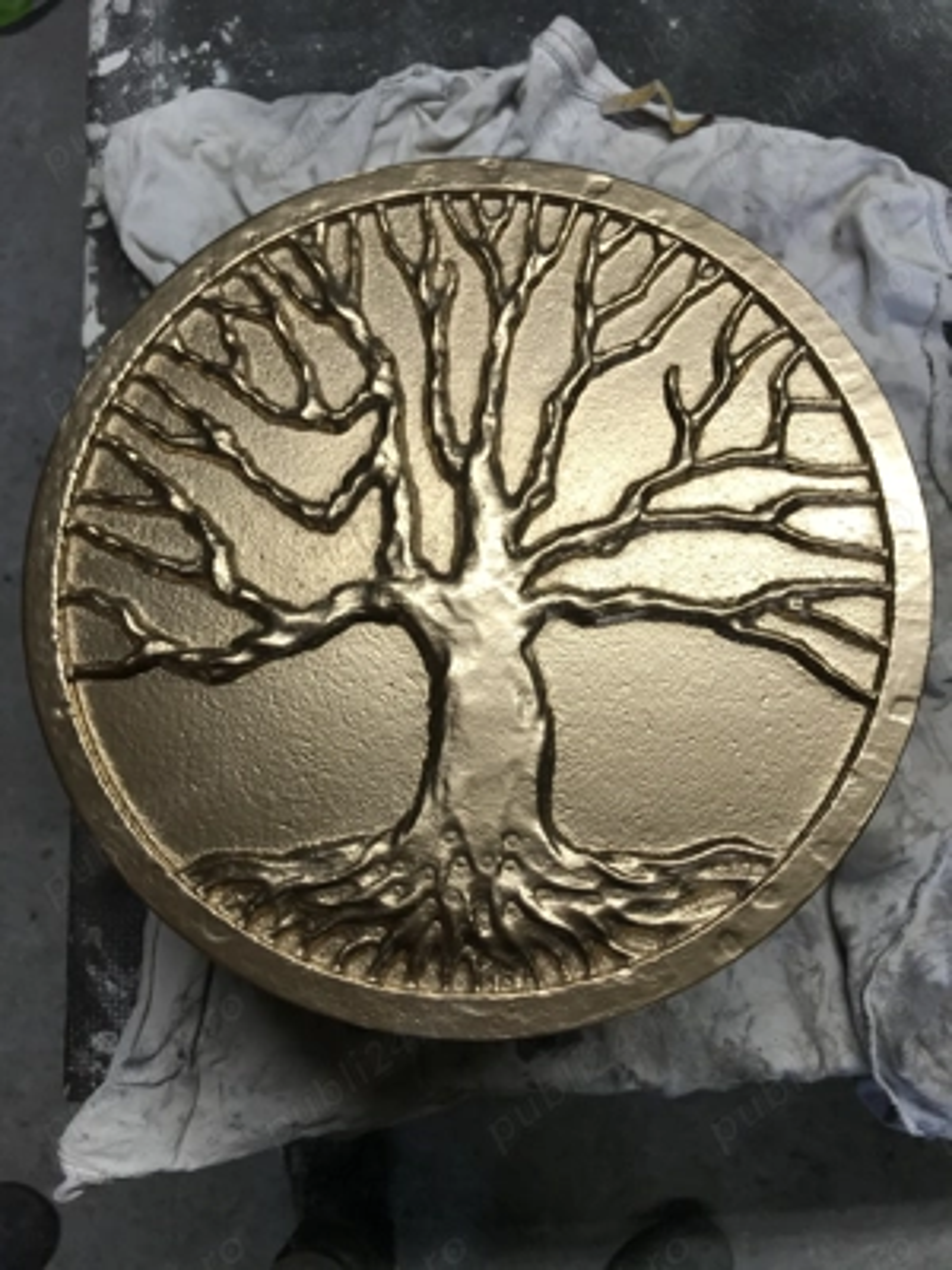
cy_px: 635
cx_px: 476
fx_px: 1027
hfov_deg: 49.7
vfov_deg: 63.4
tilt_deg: -76.4
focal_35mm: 28
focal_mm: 3.99
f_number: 1.8
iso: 20
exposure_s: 1/247
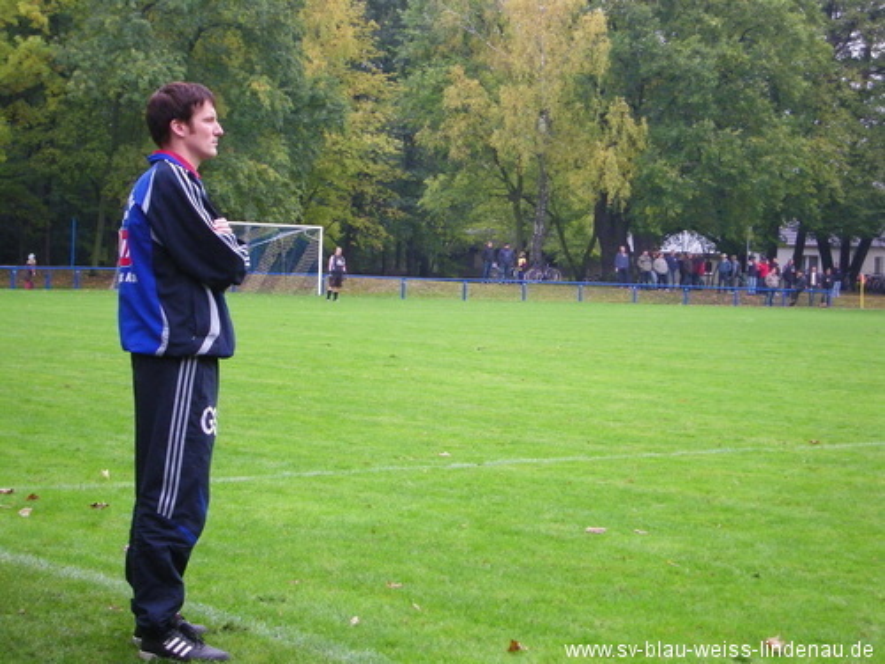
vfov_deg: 18.7
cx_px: 442
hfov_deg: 24.7
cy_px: 332
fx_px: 2020
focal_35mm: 79
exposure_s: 1/50
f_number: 4.6
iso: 250
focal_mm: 13.9
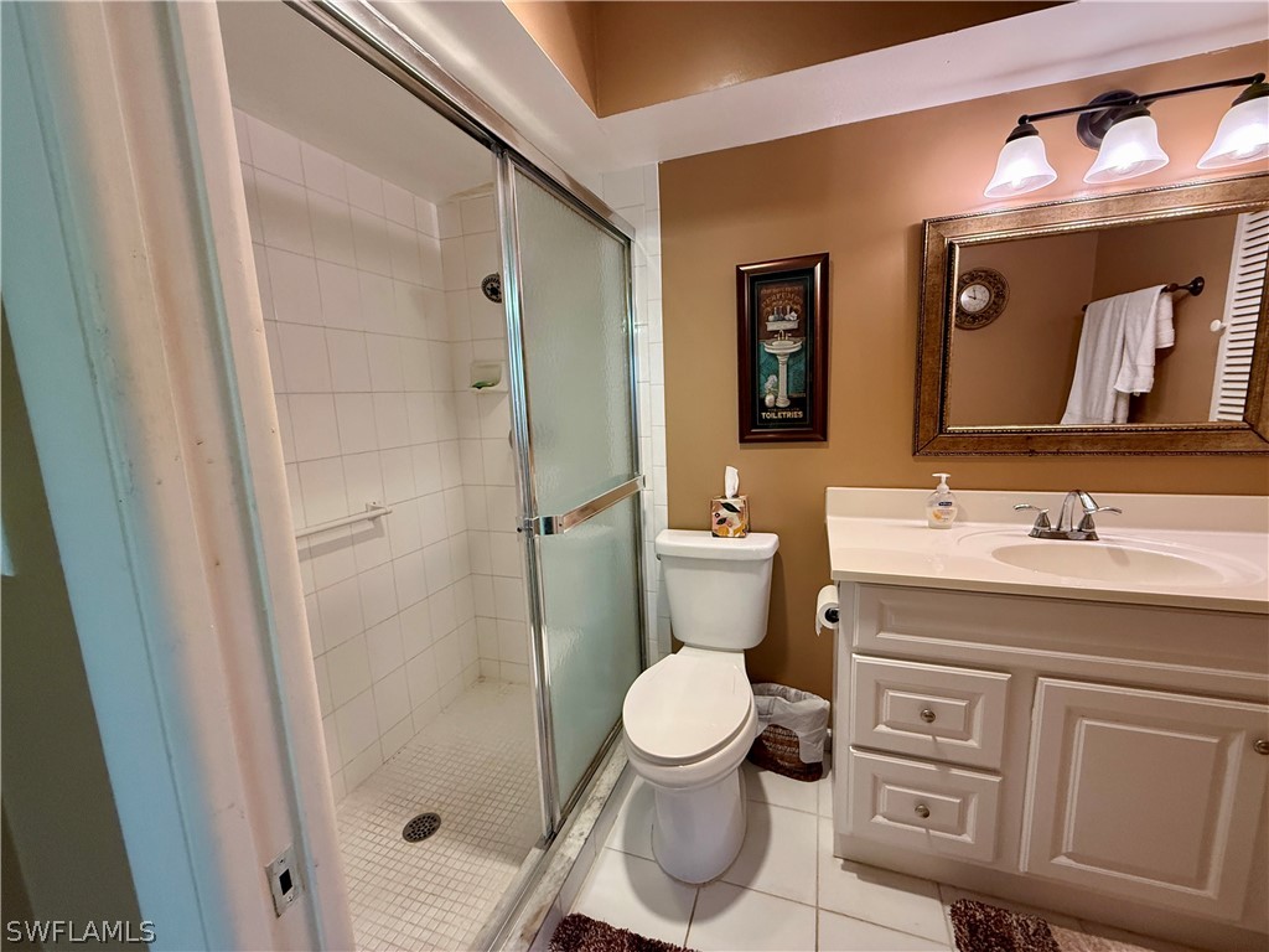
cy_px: 476
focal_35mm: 14
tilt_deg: -8.6
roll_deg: +1.8
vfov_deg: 85.7
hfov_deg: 102.1
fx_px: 513
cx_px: 634
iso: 250
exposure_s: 1/60
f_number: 2.2
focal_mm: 2.22
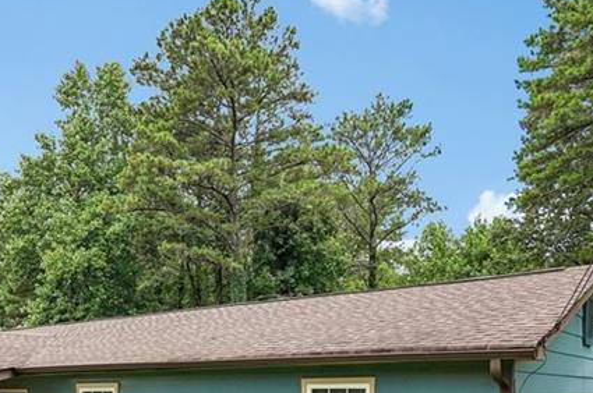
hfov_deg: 45.6
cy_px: 392
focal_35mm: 42
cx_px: 201
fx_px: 694
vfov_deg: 29.6
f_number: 8
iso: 800
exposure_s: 1/1600
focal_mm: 17.5
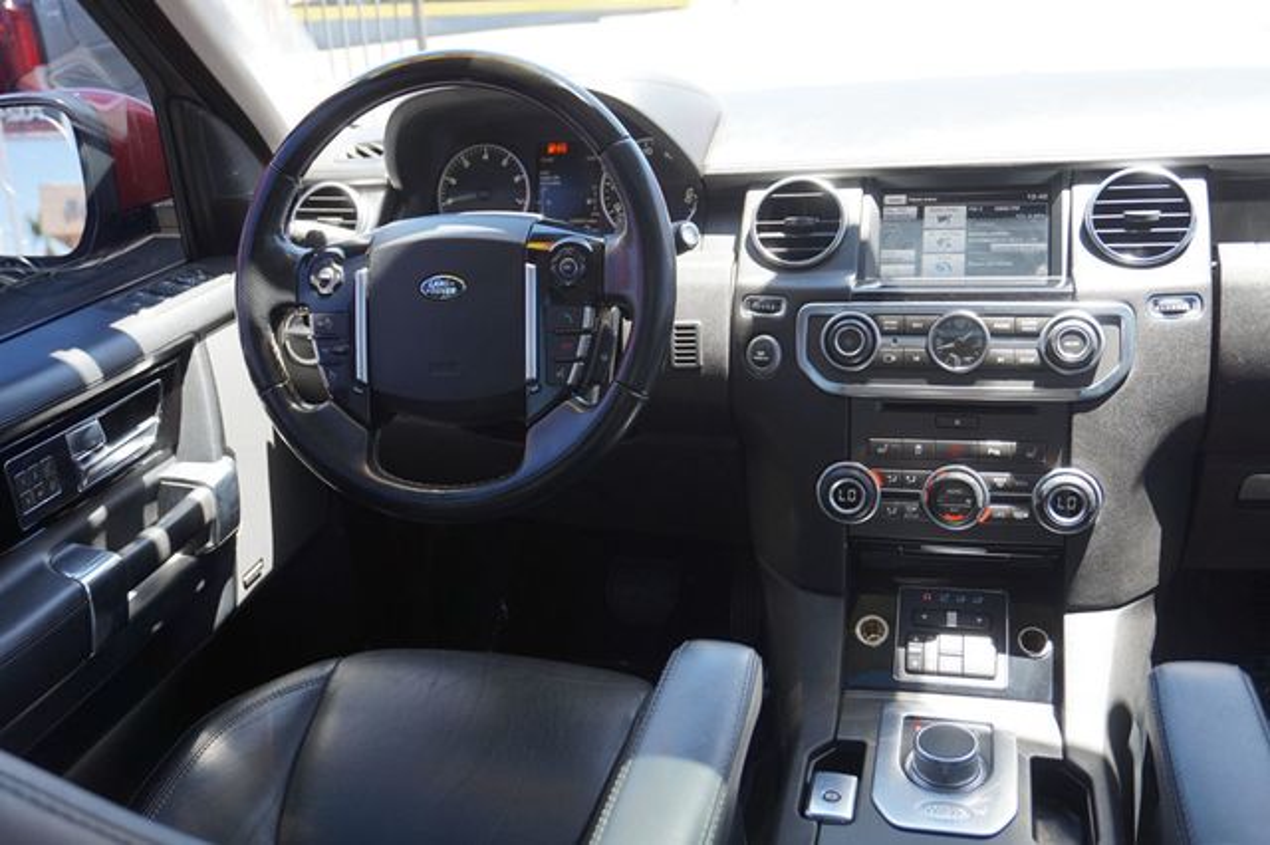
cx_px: 635
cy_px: 422
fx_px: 1216
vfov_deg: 38.3
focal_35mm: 34
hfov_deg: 55.1
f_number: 4
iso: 125
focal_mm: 23
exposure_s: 1/60
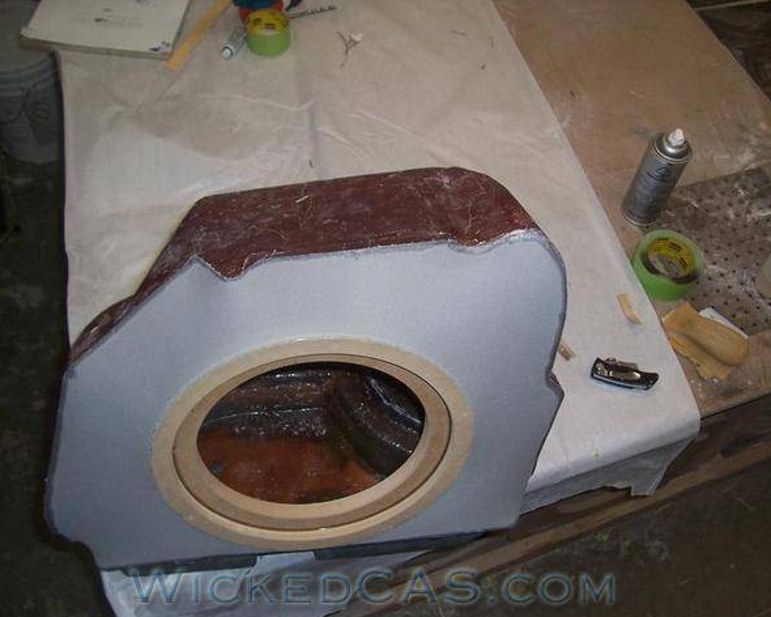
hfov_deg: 50.3
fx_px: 821
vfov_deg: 41.2
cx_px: 405
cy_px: 312
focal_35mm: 36
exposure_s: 1/60
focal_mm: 5.6
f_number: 2.7
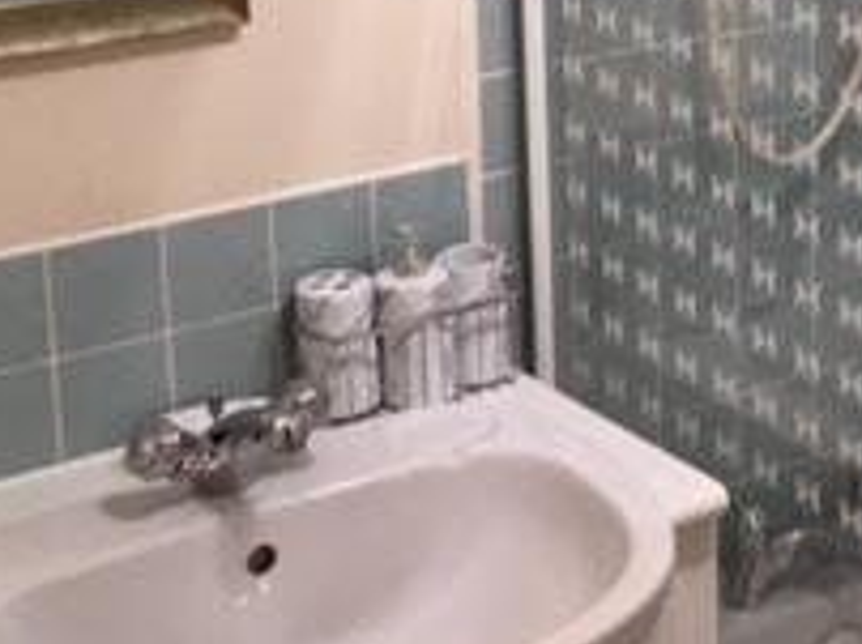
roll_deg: +0.0
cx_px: 862
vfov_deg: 15.7
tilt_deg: -10.1
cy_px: 4
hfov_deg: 20.6
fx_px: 2288
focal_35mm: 92
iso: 40
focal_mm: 4.15
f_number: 2.2
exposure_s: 1/33
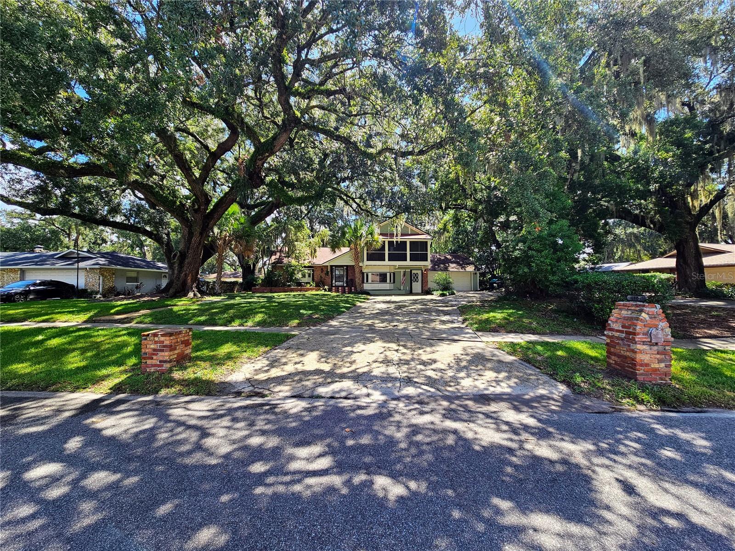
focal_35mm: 13
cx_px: 368
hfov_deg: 106.2
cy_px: 276
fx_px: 276
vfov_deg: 89.9
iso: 50
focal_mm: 2.2
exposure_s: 1/356
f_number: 2.2
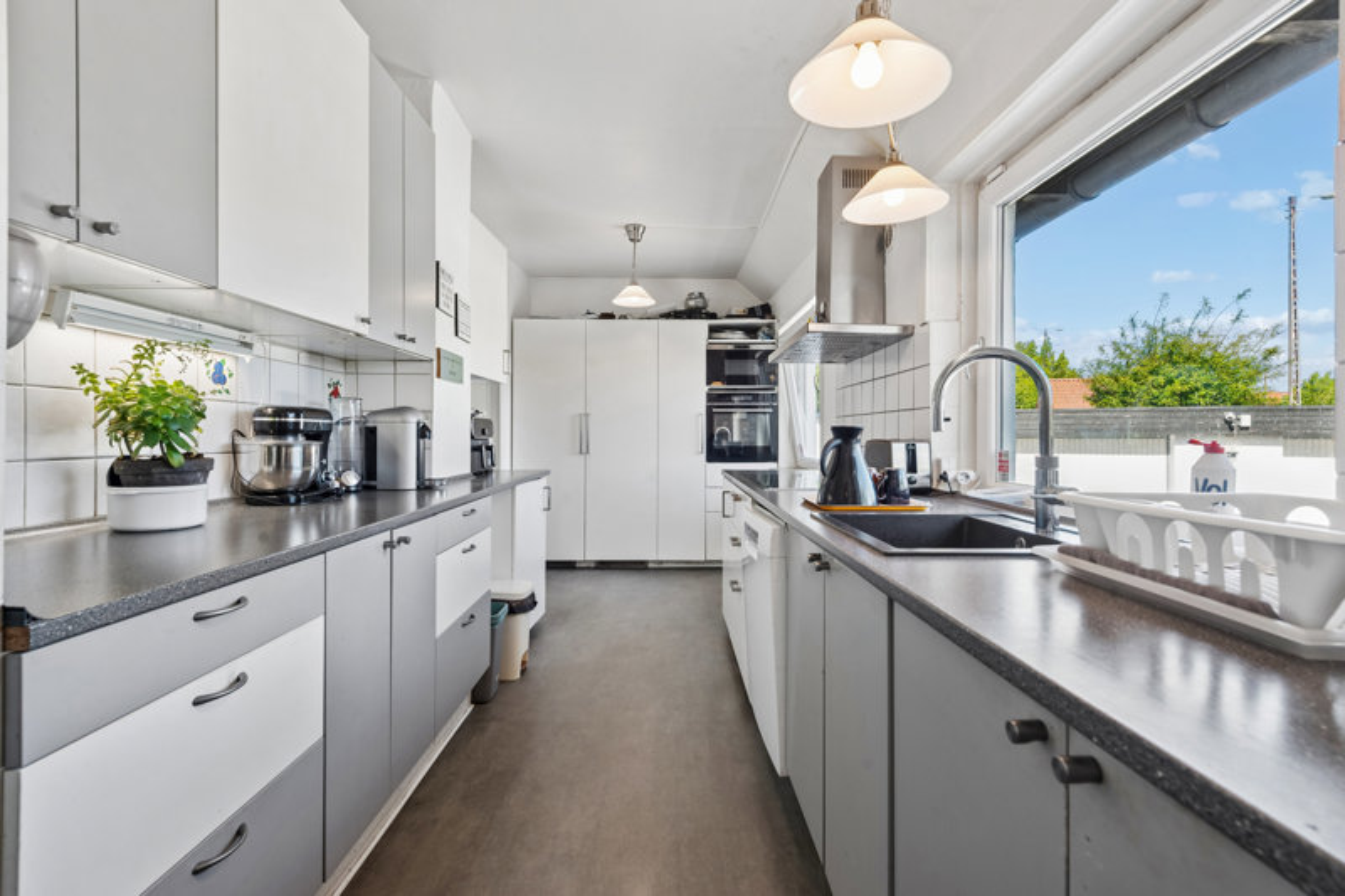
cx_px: 672
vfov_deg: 73.7
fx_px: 598
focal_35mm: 16
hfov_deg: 96.7
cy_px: 448
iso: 200
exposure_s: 1/15
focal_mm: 16
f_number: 10
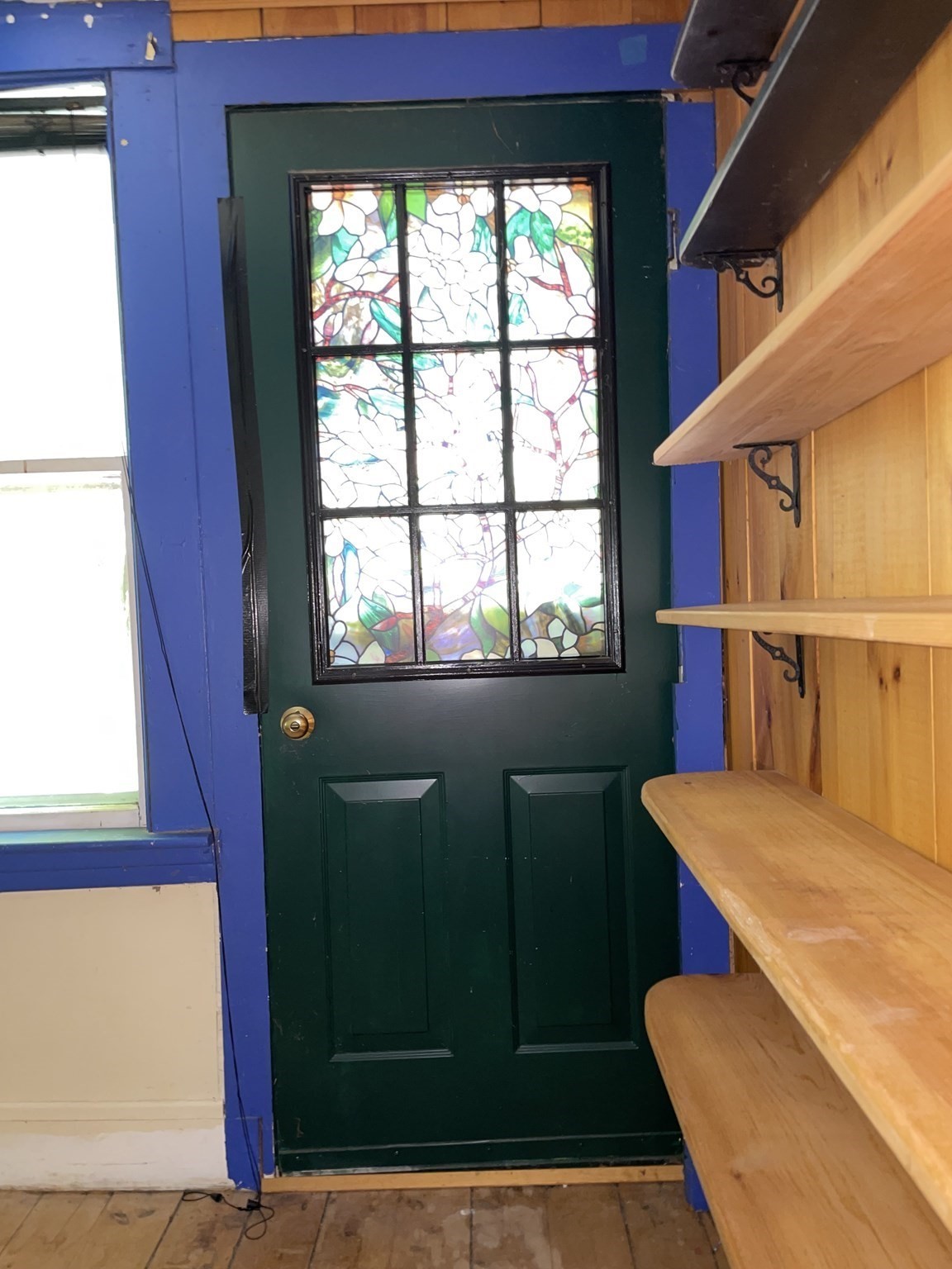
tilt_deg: -0.4
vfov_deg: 67.3
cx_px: 476
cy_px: 634
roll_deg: +3.1
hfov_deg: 53.1
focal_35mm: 26
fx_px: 953
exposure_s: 1/4
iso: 50
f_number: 1.6
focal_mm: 4.2
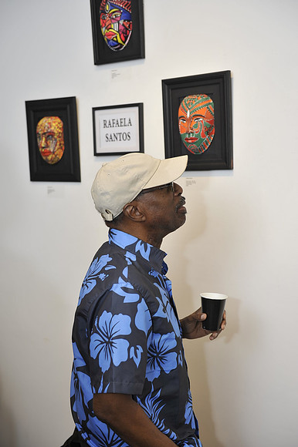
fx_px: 597
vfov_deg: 41.1
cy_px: 224
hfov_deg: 28.0
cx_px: 149
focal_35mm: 48
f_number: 3.5
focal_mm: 48
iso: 200
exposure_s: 1/200
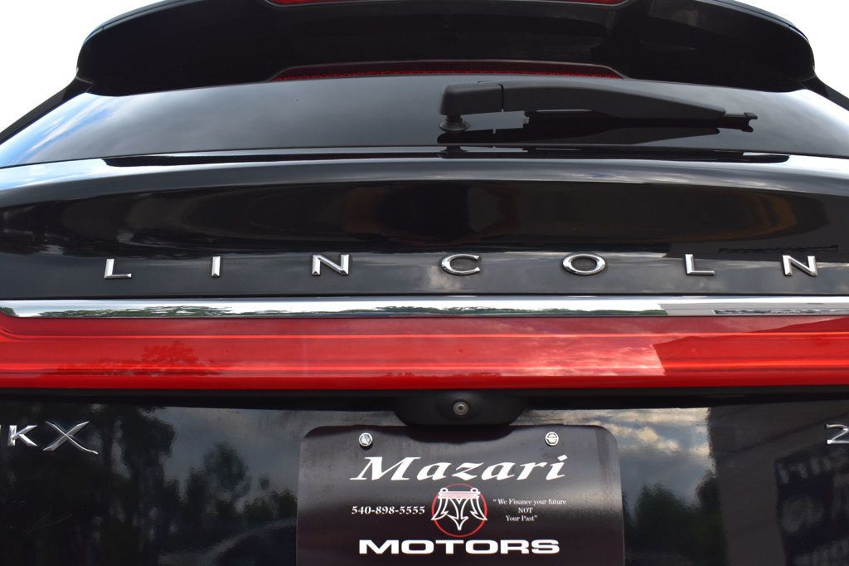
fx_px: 849
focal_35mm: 36
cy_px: 283
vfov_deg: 36.8
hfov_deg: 53.1
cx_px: 424
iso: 400
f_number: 8
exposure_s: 1/80
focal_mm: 24
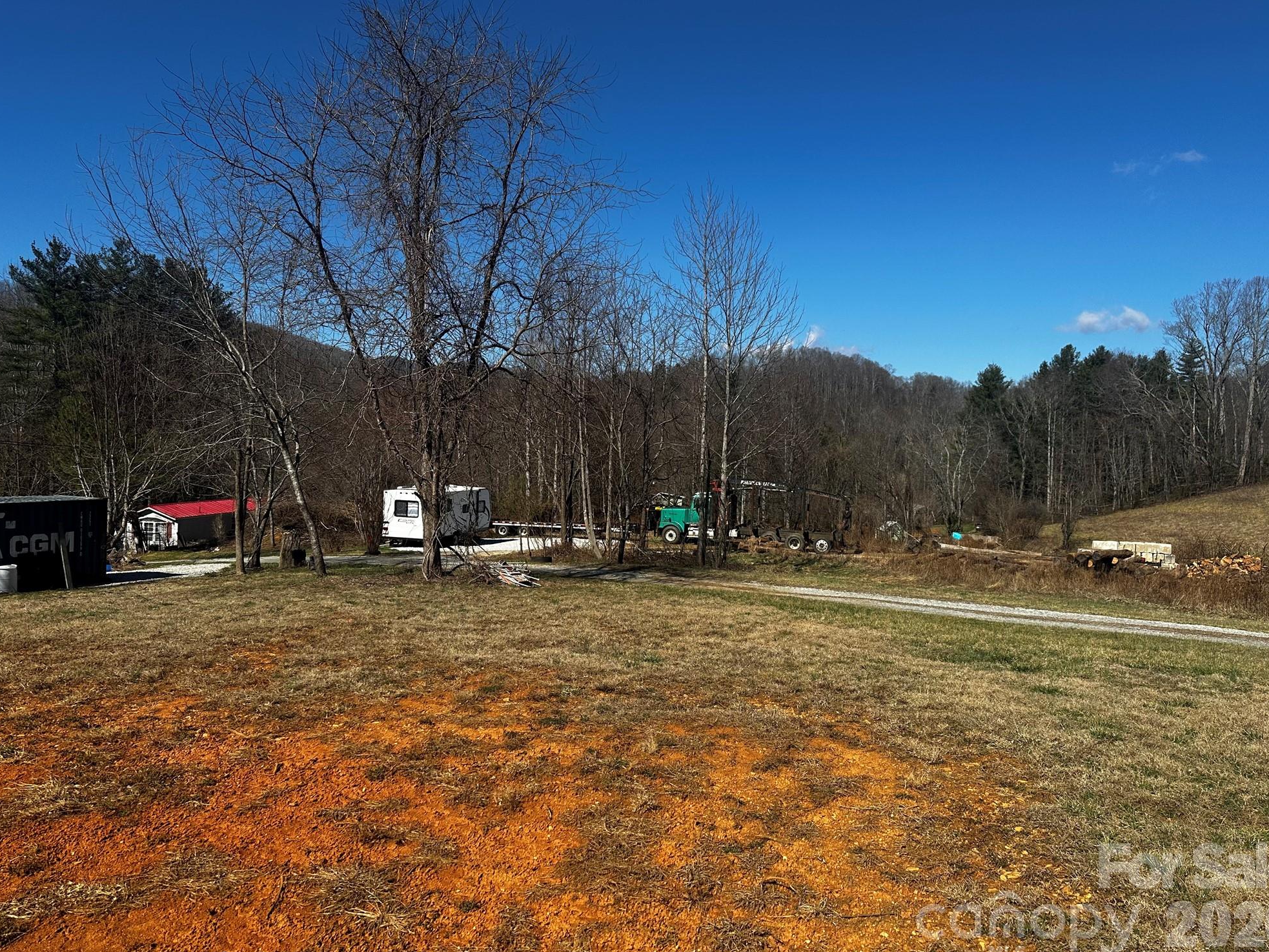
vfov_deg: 54.9
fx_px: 917
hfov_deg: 69.4
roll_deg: -1.6
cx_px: 644
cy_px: 474
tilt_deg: -1.0
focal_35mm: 25
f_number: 1.78
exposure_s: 1/5263
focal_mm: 6.86
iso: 80
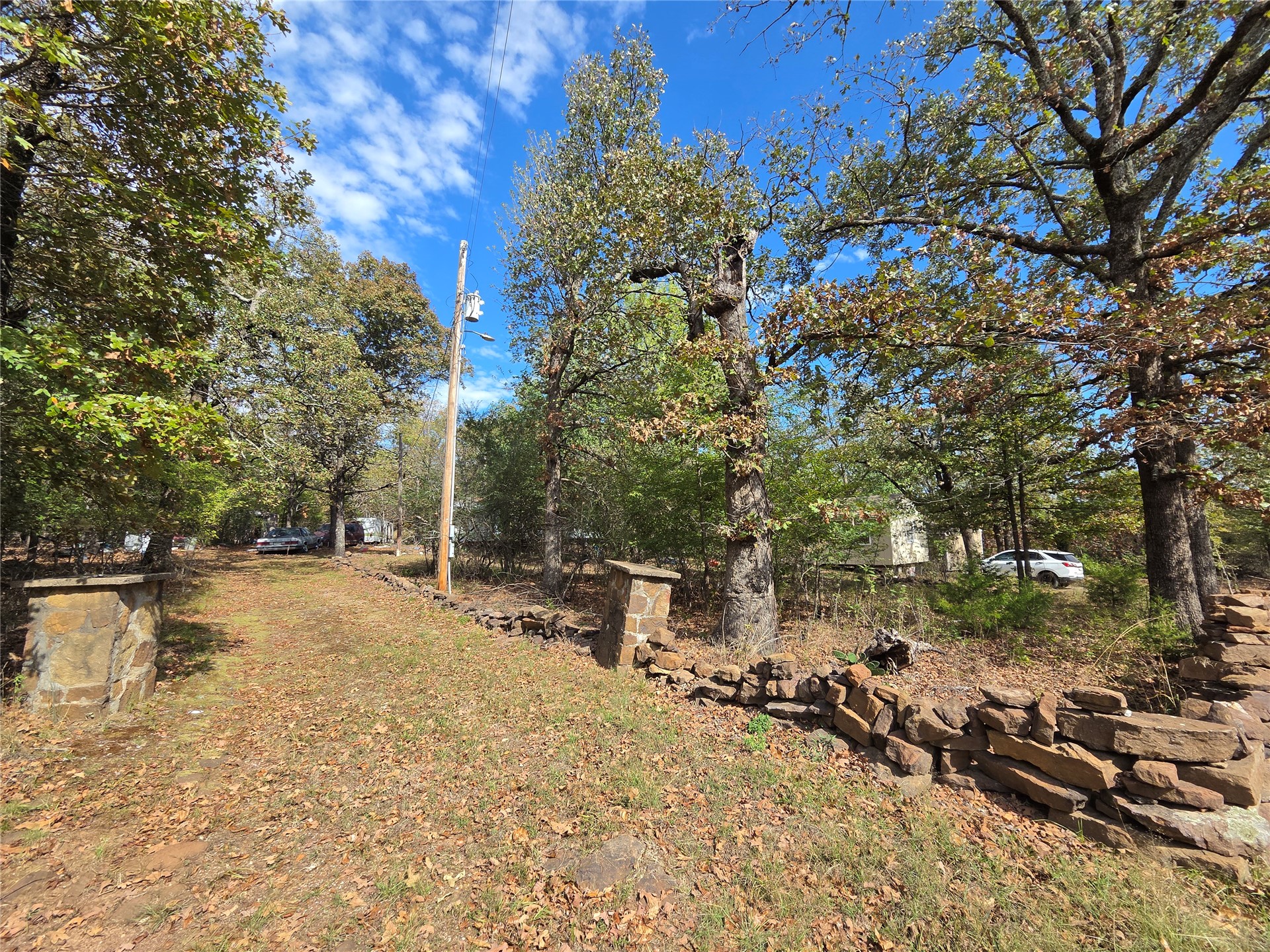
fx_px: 477
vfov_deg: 89.9
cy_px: 476
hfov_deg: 106.2
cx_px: 635
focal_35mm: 13
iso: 100
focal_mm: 2.2
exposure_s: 1/1636
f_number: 2.2
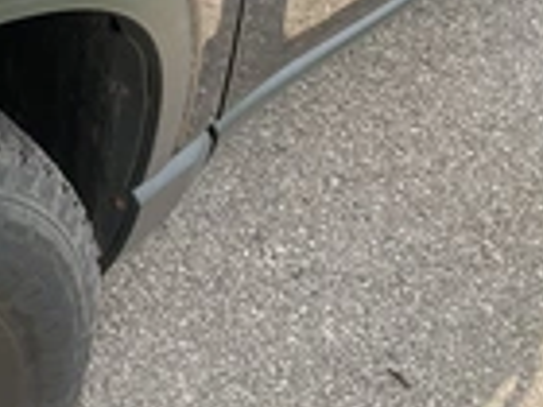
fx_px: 1302
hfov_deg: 22.3
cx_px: -50
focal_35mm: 83
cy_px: -74
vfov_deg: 17.0
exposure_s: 1/280
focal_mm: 3
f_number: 1.8
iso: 25
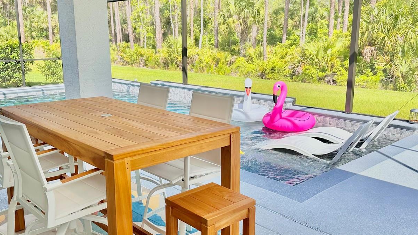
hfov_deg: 56.6
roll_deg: -0.7
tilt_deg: -10.9
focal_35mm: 35
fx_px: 388
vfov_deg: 33.7
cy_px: 117
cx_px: 211
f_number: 1.78
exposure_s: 1/1517
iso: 80
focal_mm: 6.86
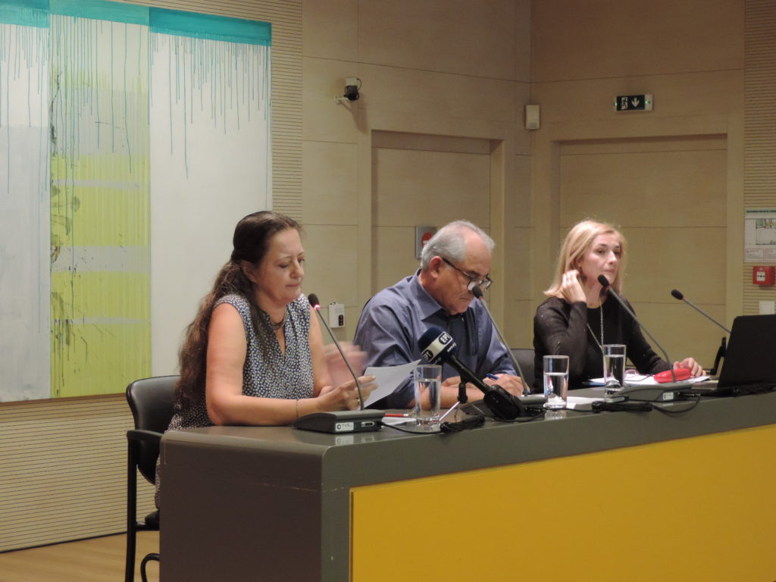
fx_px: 1905
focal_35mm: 85
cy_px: 291
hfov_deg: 23.0
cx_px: 388
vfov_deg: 17.4
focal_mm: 15.1
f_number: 4
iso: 640
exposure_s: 1/25
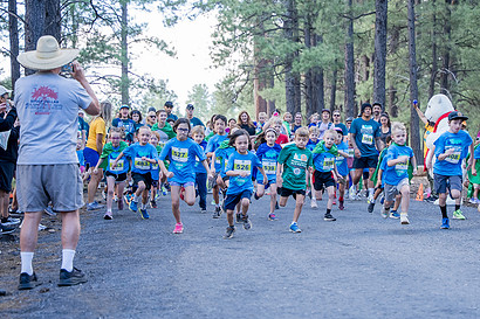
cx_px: 304
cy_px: 173
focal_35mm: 99
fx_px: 1319
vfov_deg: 13.8
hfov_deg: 20.6
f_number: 3.2
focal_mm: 70
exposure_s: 1/250
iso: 400
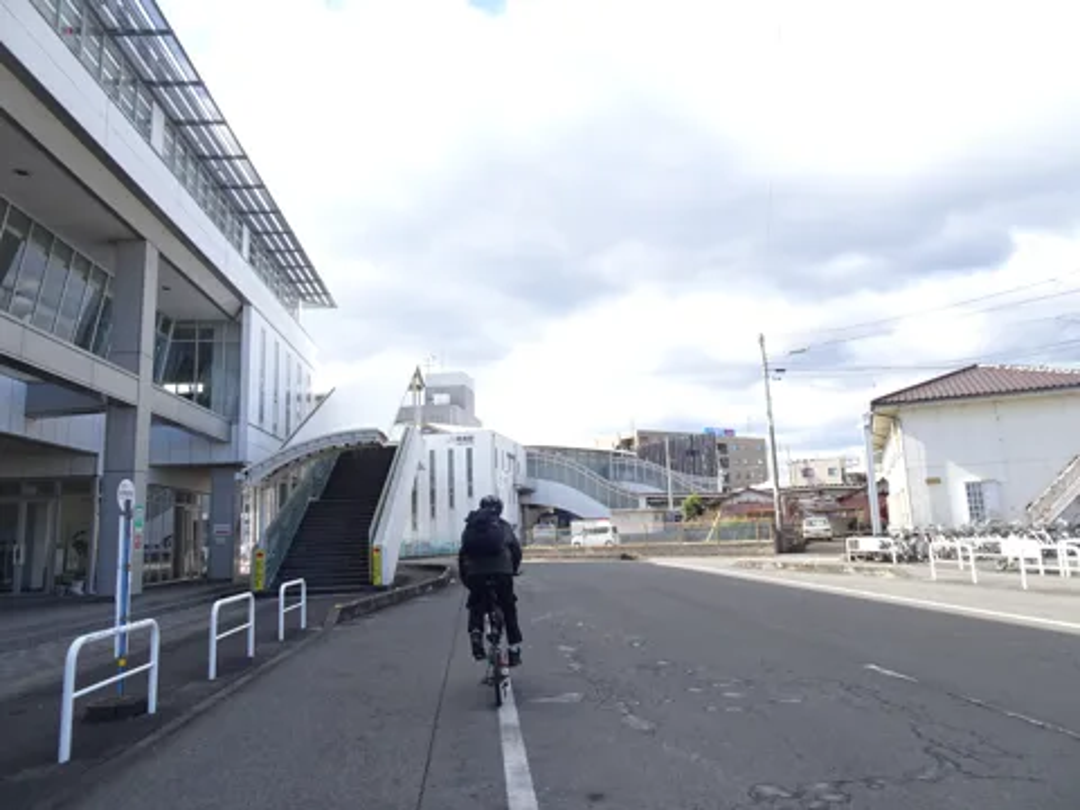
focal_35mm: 24
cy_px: 405
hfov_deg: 71.6
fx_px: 749
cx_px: 540
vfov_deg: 56.8
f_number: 3.5
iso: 80
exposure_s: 1/320
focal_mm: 4.1
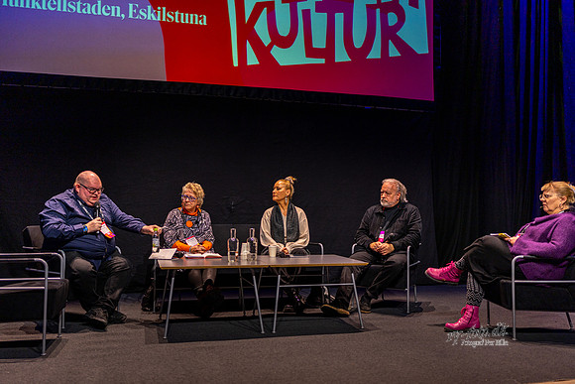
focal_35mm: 36
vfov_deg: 37.3
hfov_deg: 53.7
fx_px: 568
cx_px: 288
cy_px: 192
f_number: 1.4
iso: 250
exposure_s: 1/200
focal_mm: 35
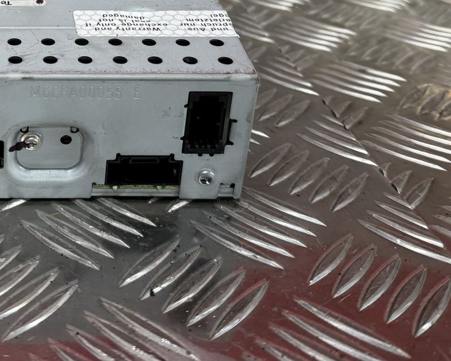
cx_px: 17
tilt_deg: -17.6
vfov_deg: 23.8
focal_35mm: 60
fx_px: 801
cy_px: -34
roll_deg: -1.5
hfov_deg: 29.7
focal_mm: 6.76
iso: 200
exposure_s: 1/100
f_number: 1.78
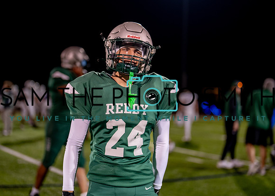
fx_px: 557
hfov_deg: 27.7
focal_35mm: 71
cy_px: 86
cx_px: 138
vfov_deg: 20.0
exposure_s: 1/1000
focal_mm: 50
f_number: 1.2
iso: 1000
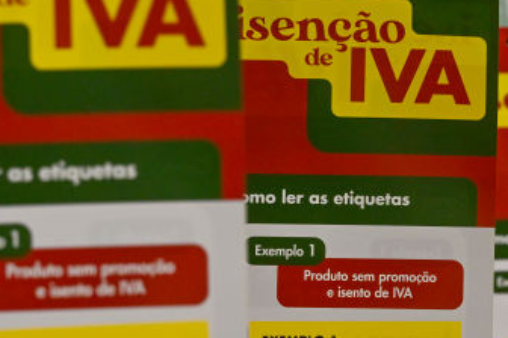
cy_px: 254
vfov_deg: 2.3
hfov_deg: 3.4
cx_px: 381
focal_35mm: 609
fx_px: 8593
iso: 2000
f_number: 10
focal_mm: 200
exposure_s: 1/160
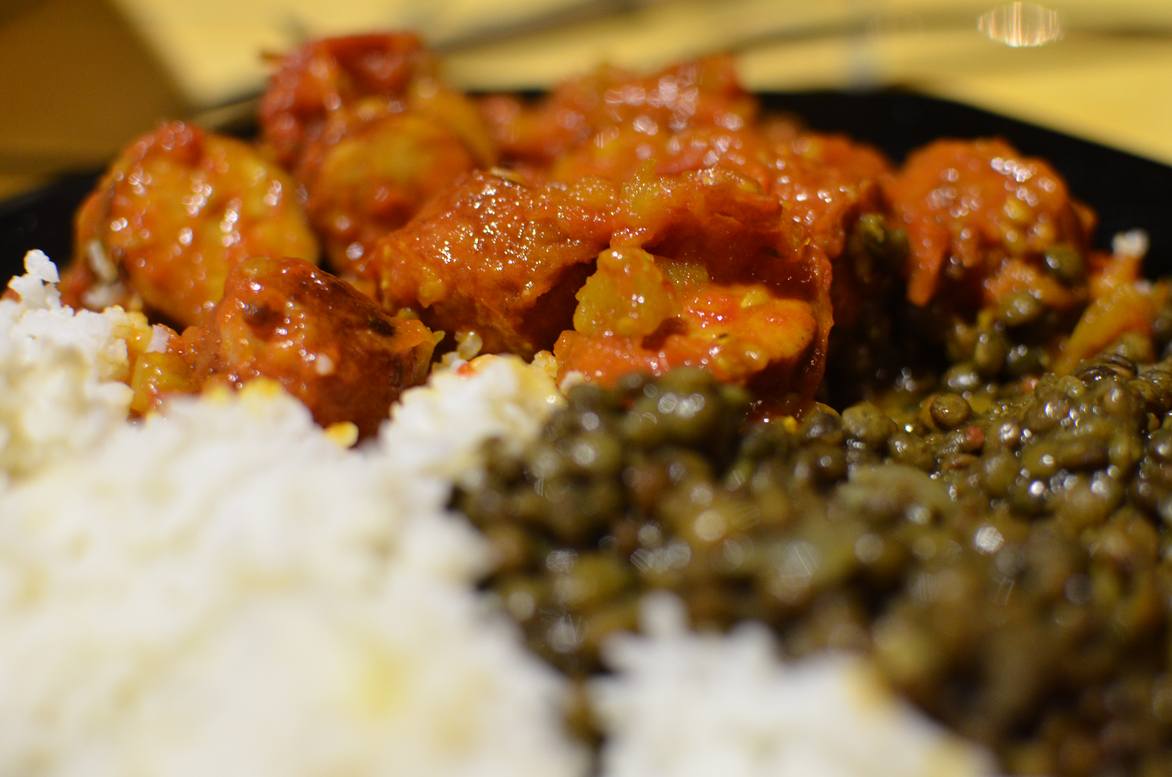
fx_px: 1706
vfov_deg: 25.6
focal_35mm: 52
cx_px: 586
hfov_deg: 37.9
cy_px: 388
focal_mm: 35
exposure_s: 1/40
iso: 1000
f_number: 2.5
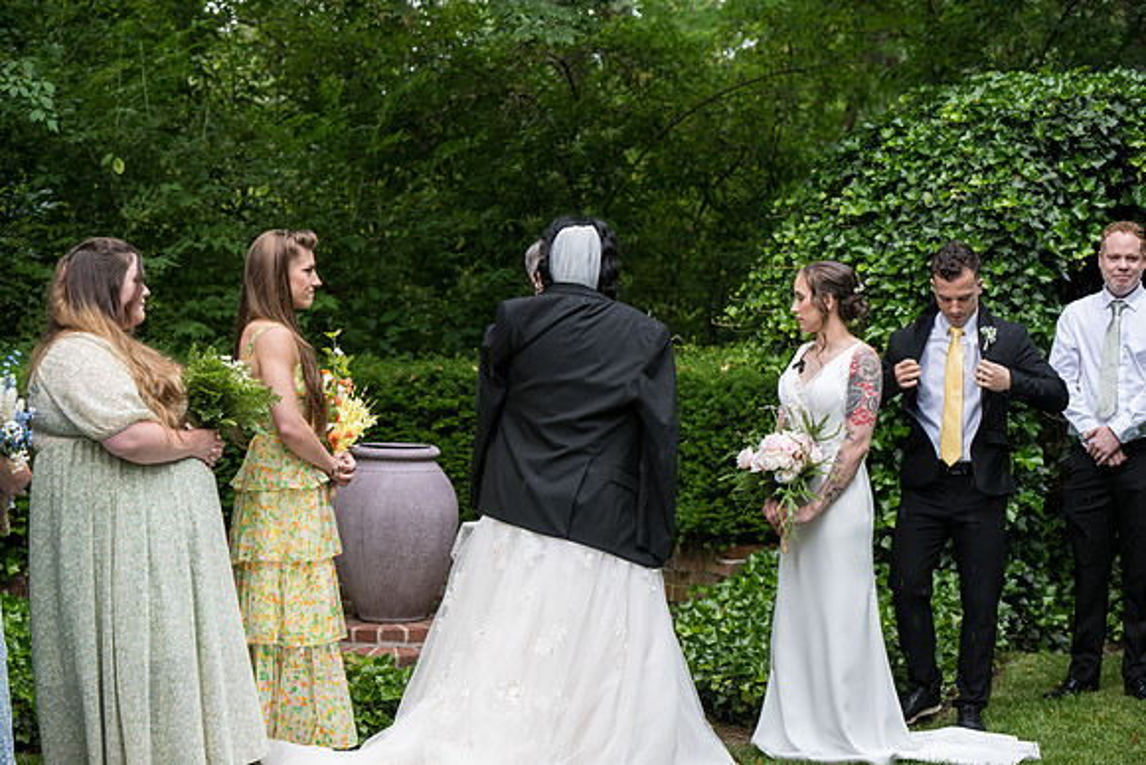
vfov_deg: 19.5
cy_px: 382
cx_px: 573
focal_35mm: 70
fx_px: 2229
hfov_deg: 28.8
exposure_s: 1/400
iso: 500
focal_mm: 70
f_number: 4
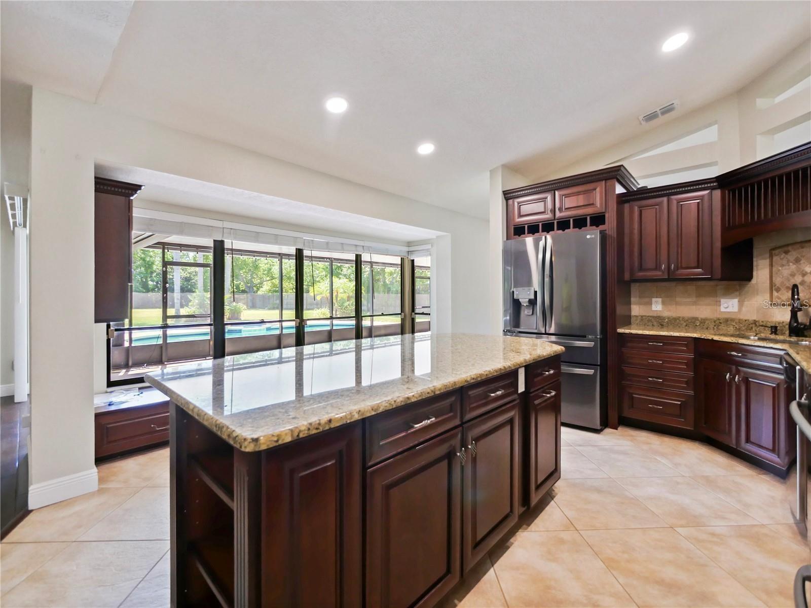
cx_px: 406
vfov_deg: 85.6
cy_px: 304
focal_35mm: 14
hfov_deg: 102.1
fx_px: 328
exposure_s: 1/60
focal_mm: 7
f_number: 4
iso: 640
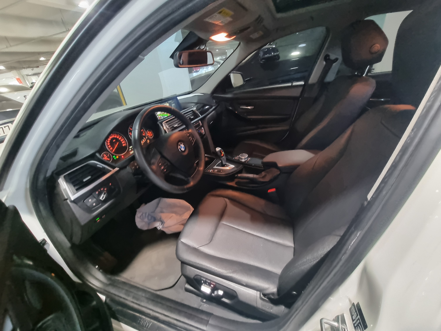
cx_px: 220
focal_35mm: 13
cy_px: 166
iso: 800
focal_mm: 2.2
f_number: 2.2
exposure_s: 1/24
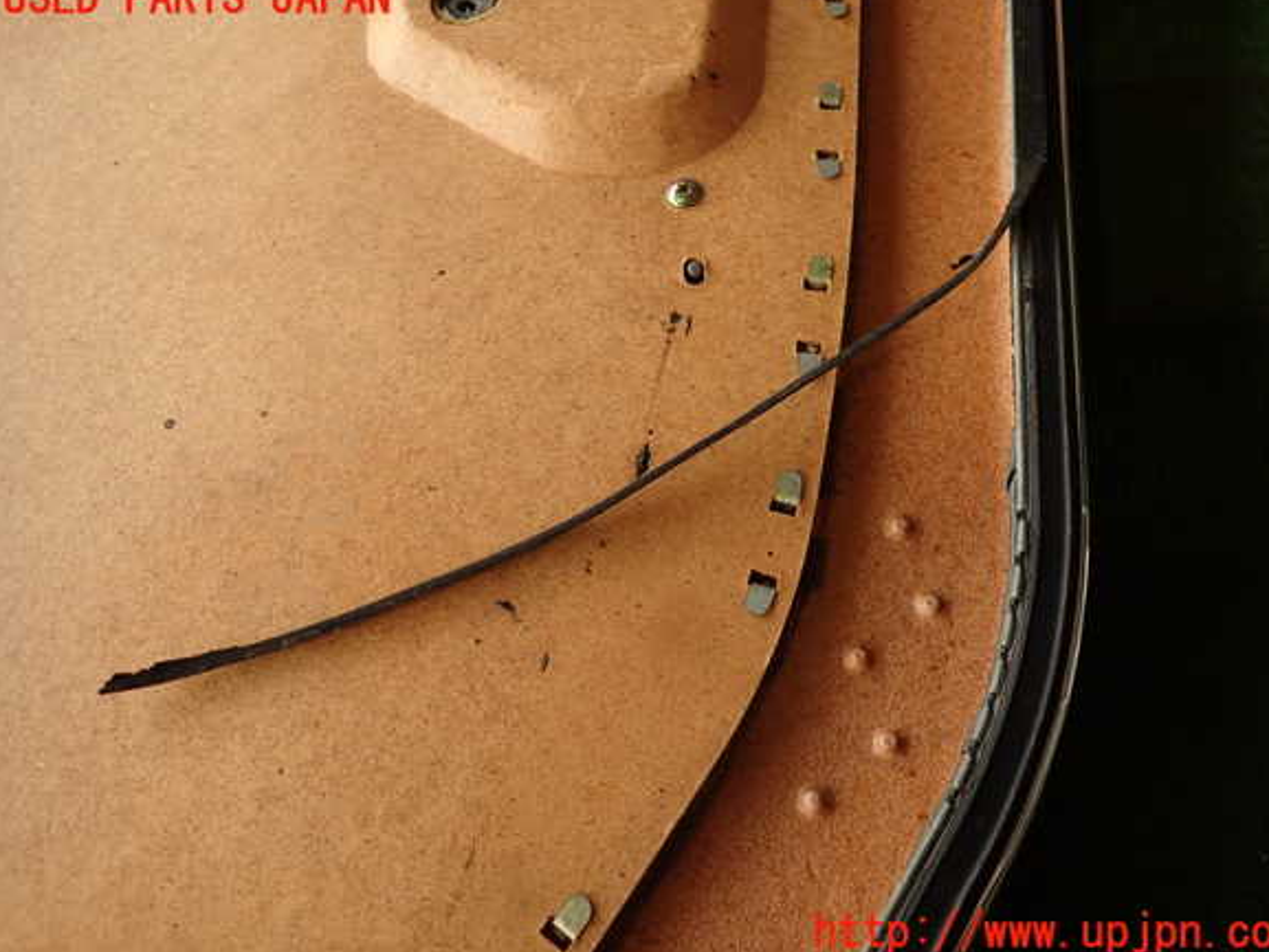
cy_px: 466
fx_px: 953
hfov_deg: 67.3
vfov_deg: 53.1
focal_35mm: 26
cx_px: 651
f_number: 2
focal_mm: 4.5
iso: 100
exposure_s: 1/80
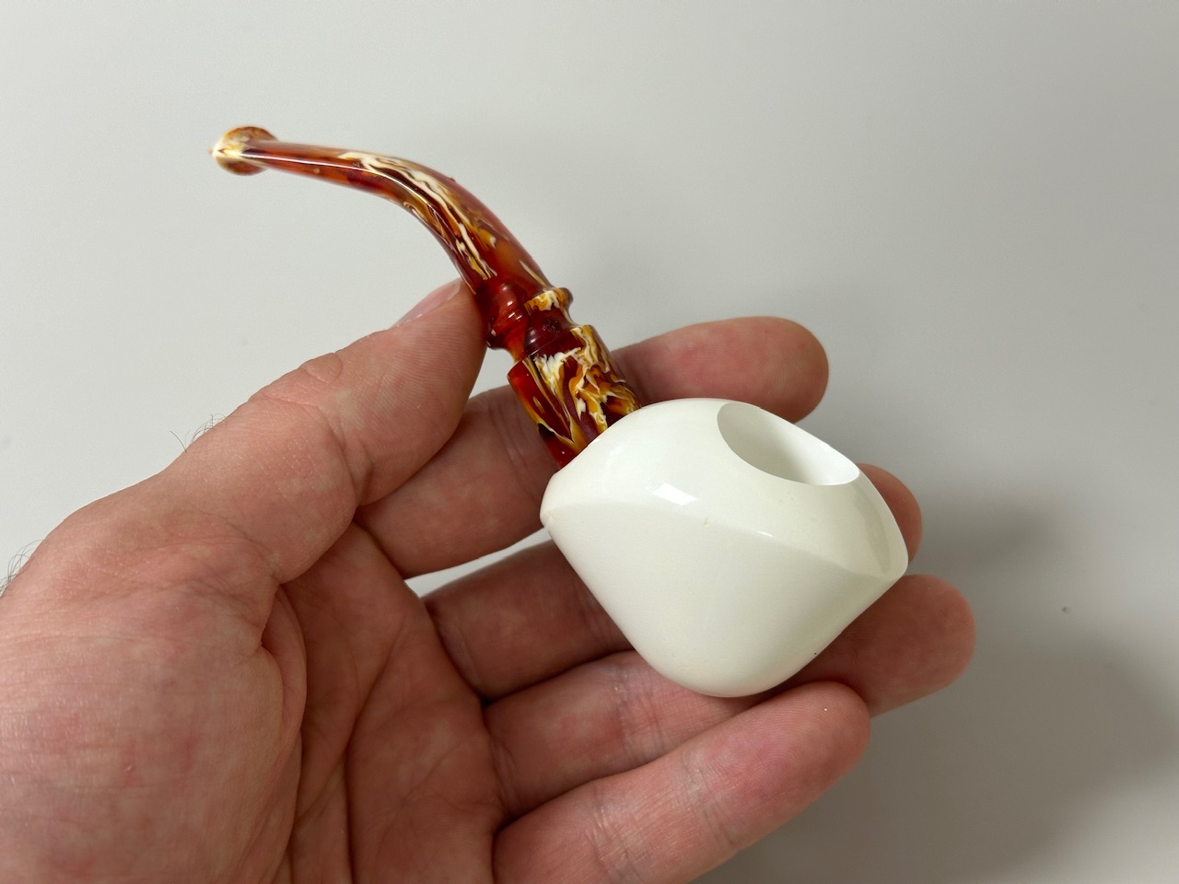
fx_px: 1635
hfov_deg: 39.7
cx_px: 590
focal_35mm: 48
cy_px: 442
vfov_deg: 30.3
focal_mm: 6.86
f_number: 1.78
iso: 80
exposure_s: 1/65
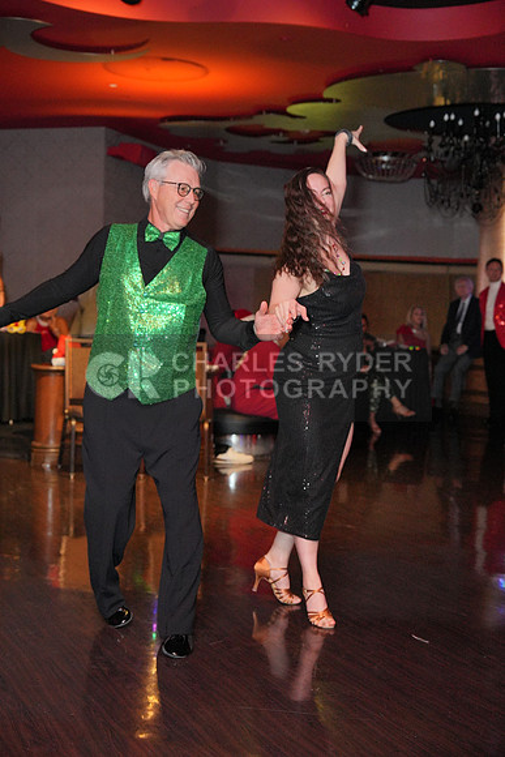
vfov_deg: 38.9
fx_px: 1072
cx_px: 252
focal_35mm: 51
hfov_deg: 26.5
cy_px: 378
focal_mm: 51
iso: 4000
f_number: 4
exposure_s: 1/200
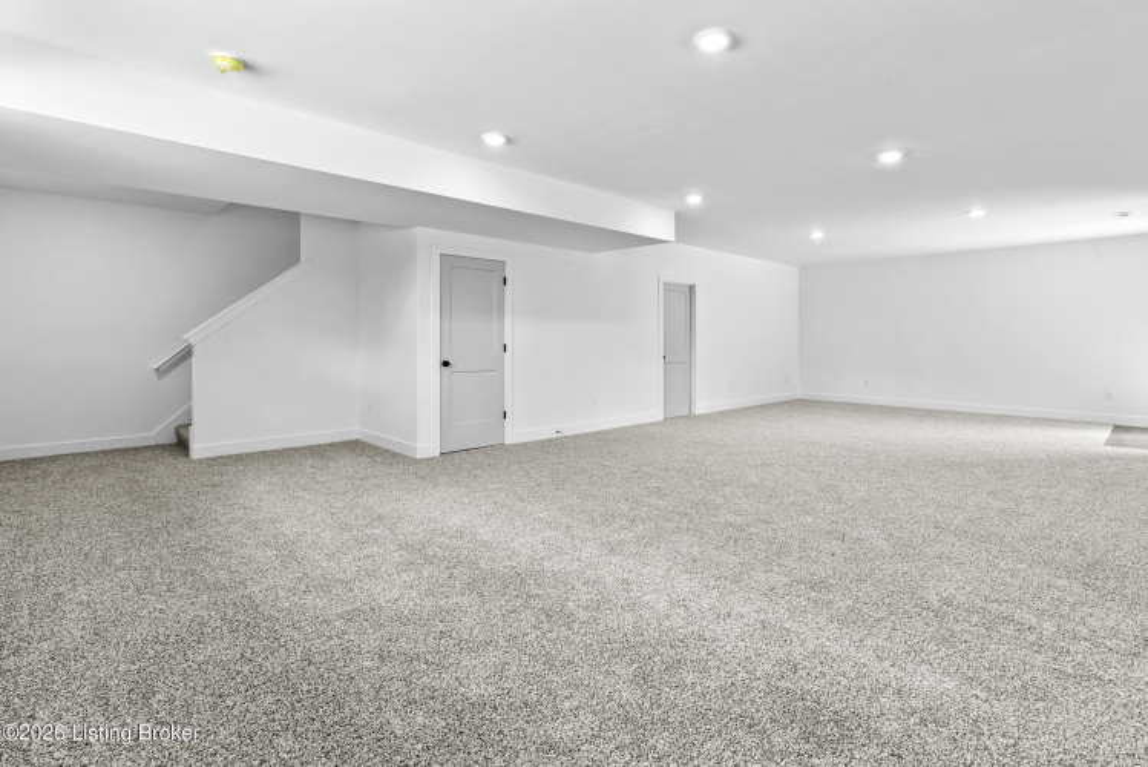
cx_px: 574
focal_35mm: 17
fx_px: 542
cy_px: 384
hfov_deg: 93.3
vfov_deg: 70.5
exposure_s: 1/2.5
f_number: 11
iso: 400
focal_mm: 17
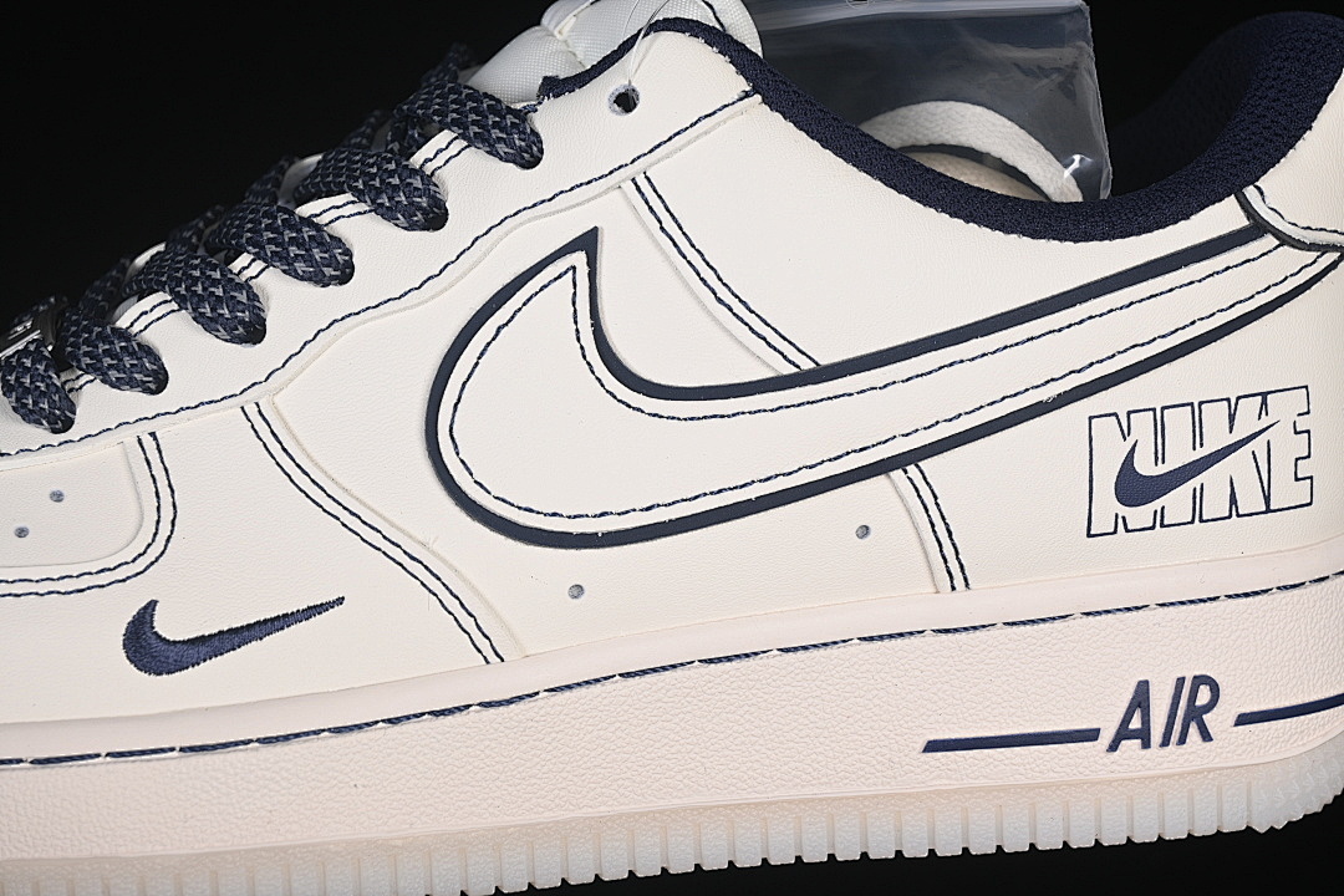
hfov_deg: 27.0
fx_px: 2800
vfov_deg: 18.2
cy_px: 448
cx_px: 672
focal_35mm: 75
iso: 160
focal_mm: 50
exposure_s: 1/80
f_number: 7.1
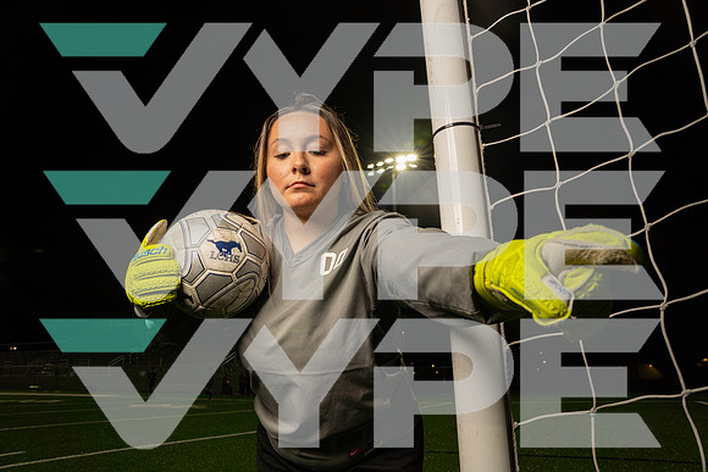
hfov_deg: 71.5
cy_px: 236
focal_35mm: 25
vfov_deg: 51.3
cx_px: 354
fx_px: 492
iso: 500
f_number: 8
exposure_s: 1/200
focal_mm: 25
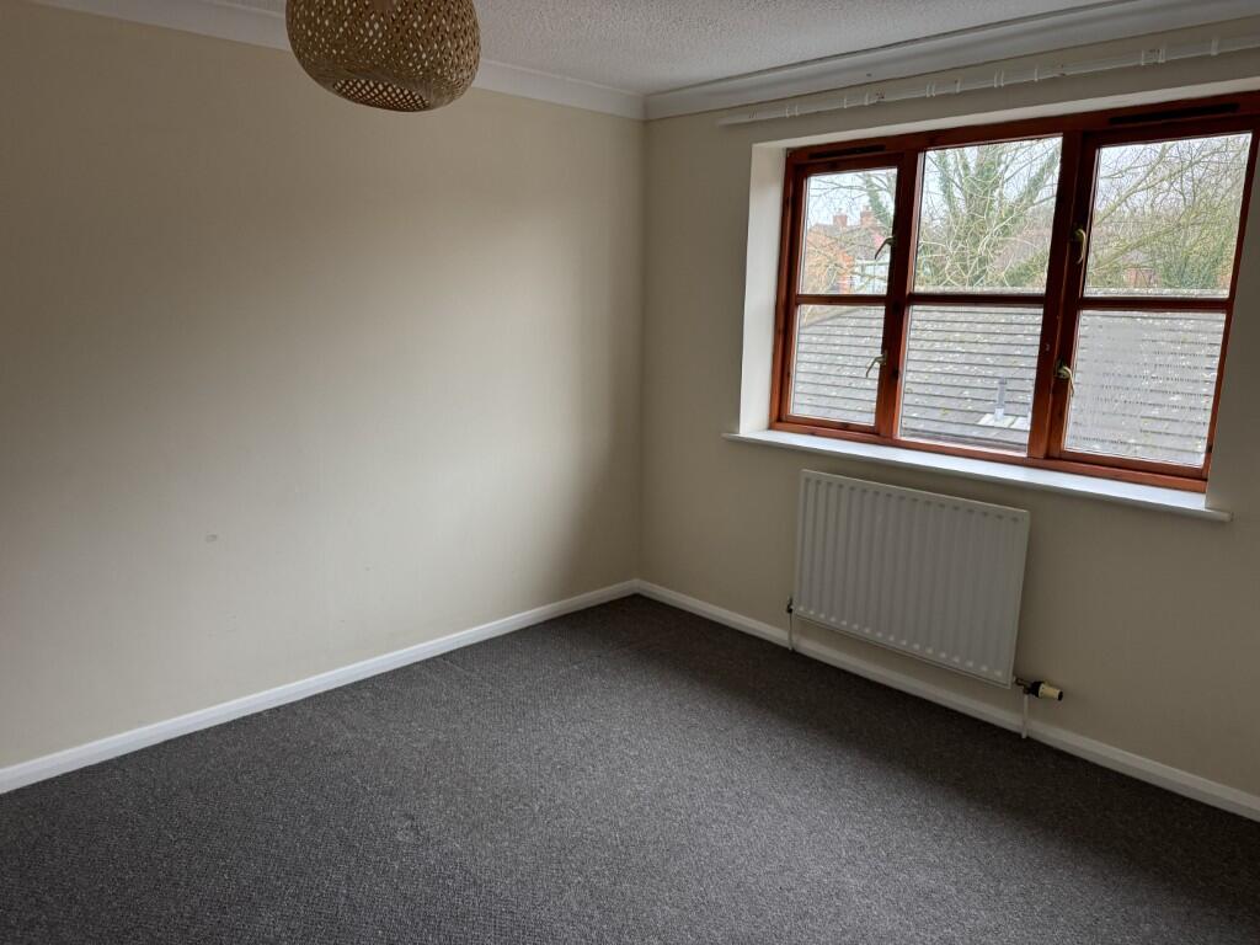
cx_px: 630
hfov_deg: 71.6
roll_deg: -0.7
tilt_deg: -12.9
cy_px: 472
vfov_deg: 56.8
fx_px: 874
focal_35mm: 24
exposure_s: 1/72
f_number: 1.78
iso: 200
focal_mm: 6.76
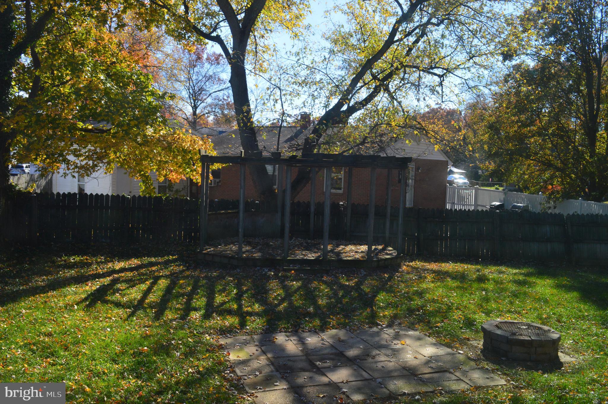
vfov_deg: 39.9
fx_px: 557
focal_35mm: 33
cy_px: 202
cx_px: 304
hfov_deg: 57.3
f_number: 10
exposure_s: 1/250
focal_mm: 22
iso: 400
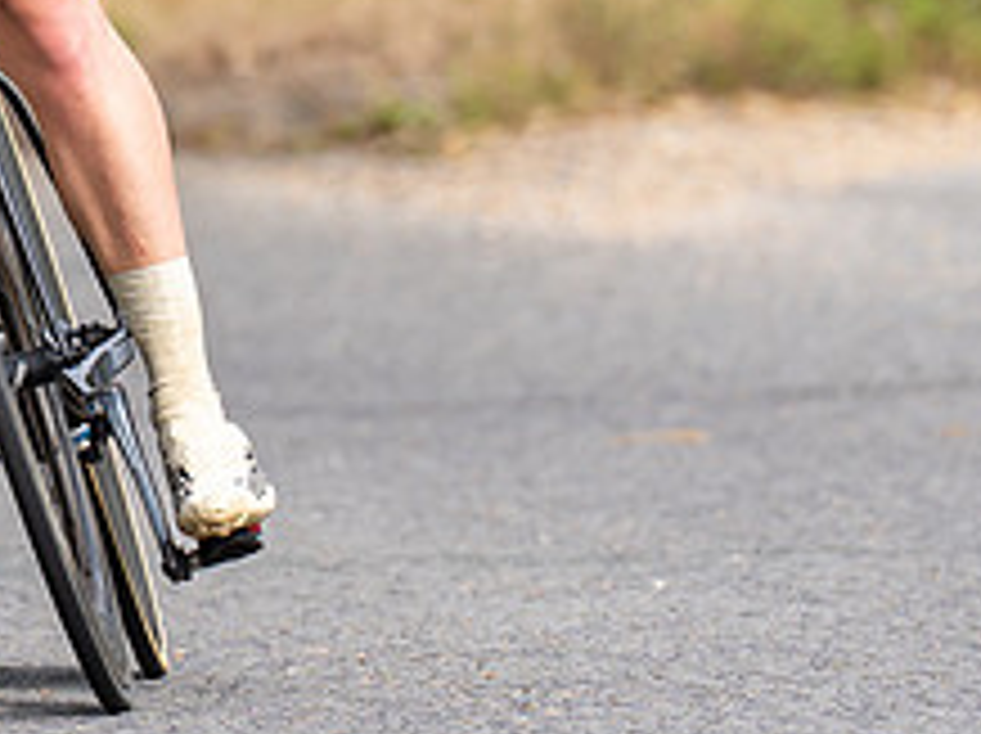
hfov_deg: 2.2
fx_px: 26100
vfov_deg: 1.6
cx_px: -219
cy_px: -281
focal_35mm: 922
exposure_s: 1/1000
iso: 125
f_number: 3.5
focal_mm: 200
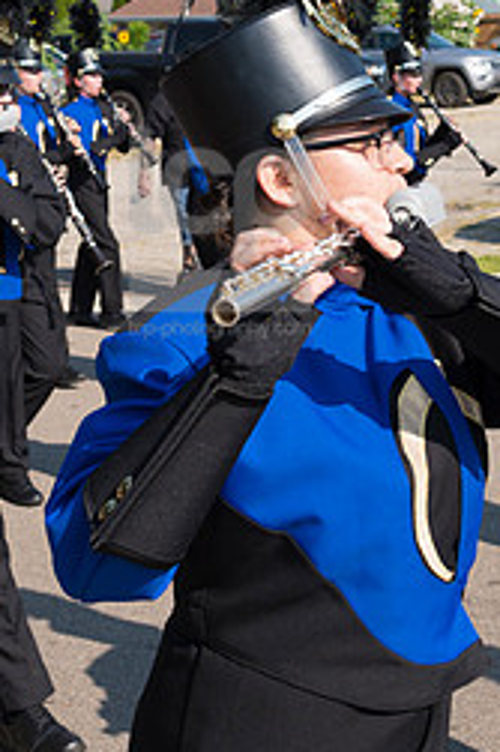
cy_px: 232
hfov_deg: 16.8
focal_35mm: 81
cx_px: 222
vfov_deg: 24.9
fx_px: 1690
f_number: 6.3
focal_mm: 35
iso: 320
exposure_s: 1/800
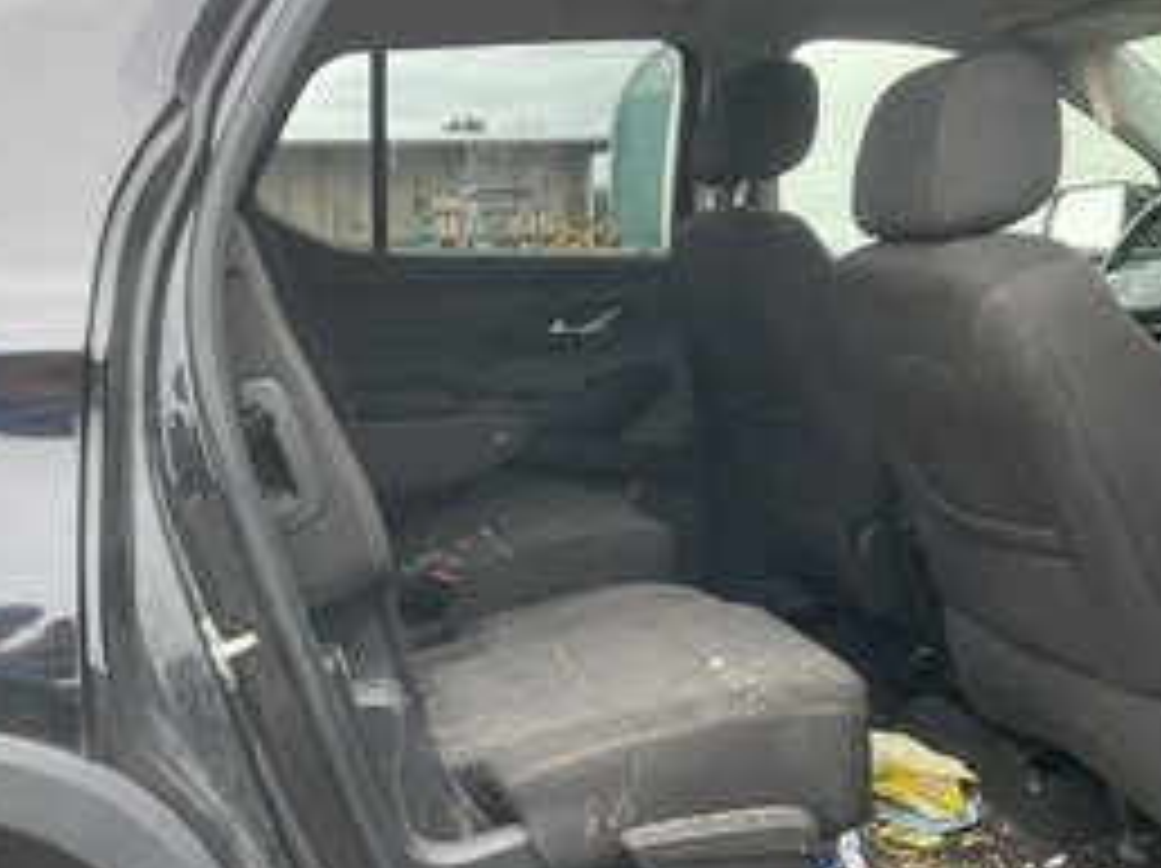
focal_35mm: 45
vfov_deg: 32.1
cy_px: 418
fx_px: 1508
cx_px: 369
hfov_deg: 41.5
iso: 25
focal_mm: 3
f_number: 1.8
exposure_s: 1/188
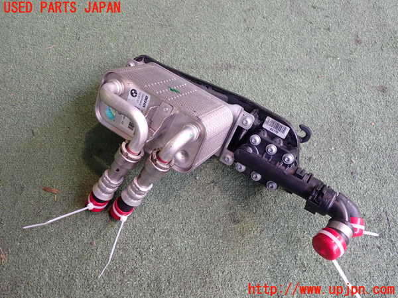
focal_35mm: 30
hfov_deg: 60.0
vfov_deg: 46.8
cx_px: 199
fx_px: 345
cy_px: 149
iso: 200
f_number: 2.3
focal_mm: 5.4
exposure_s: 1/50
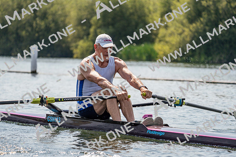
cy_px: 78
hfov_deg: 10.3
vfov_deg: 6.9
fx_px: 1311
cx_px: 118
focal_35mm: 200
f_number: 5.6
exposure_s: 1/1600
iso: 200
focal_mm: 200
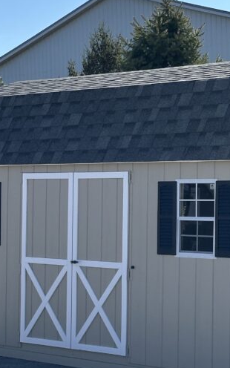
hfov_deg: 12.4
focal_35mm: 105
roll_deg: +0.8
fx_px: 1053
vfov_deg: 19.8
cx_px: 168
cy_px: 199
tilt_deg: +2.3
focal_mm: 6.86
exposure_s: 1/4016
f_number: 1.78
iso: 64
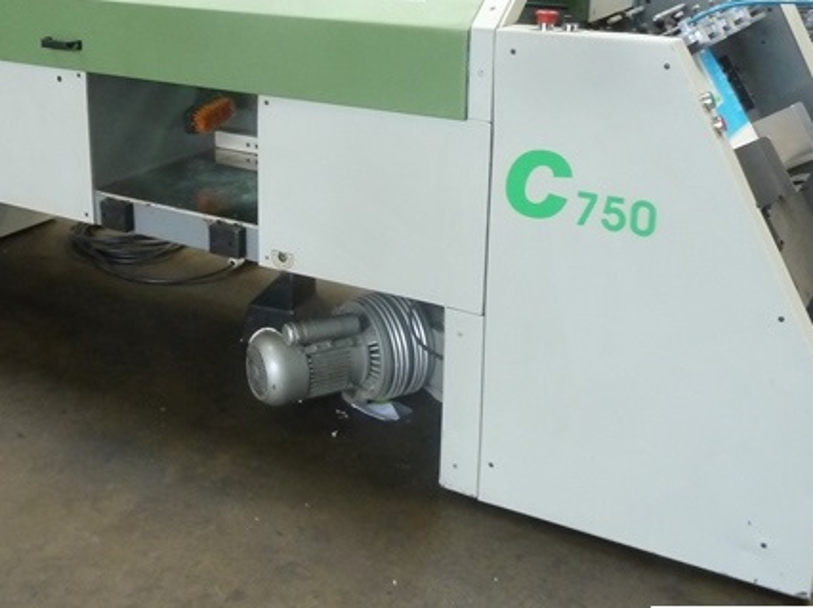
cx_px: 275
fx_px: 1103
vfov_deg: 30.6
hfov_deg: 40.0
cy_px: 204
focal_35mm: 47
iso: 250
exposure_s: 1/30
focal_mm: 4.1
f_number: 3.3
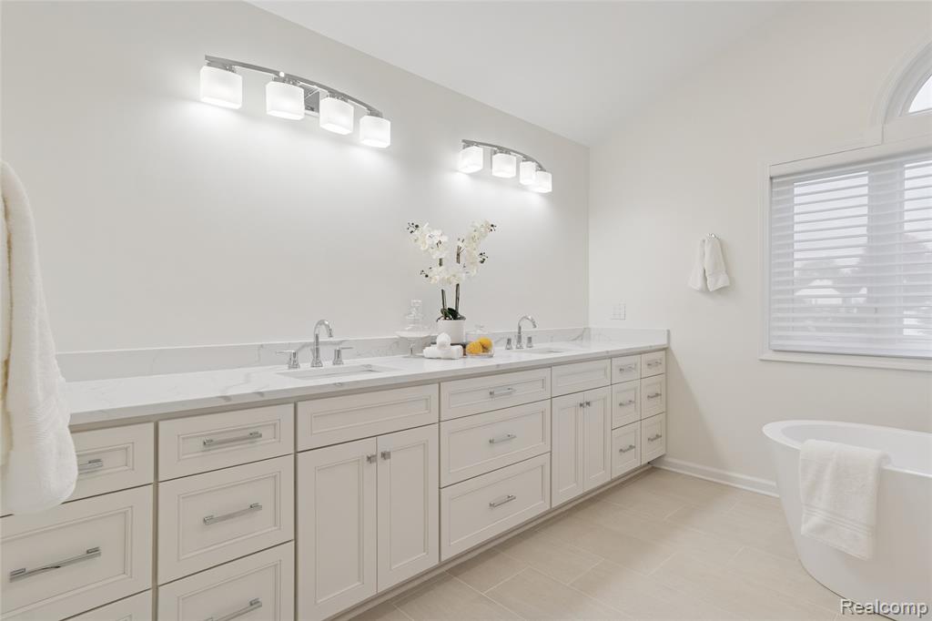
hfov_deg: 90.0
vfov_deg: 67.3
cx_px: 466
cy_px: 310
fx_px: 466
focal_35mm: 18
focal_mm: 12
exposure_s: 1/100
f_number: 8
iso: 400
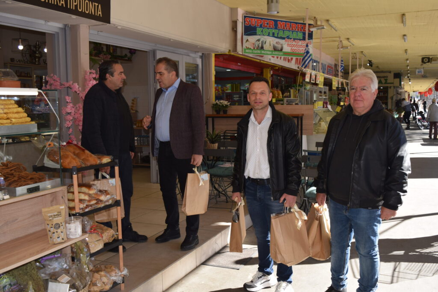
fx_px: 438
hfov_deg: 53.1
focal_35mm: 36
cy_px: 146
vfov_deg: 36.9
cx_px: 219
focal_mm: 24
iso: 125
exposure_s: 1/125
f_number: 5.6
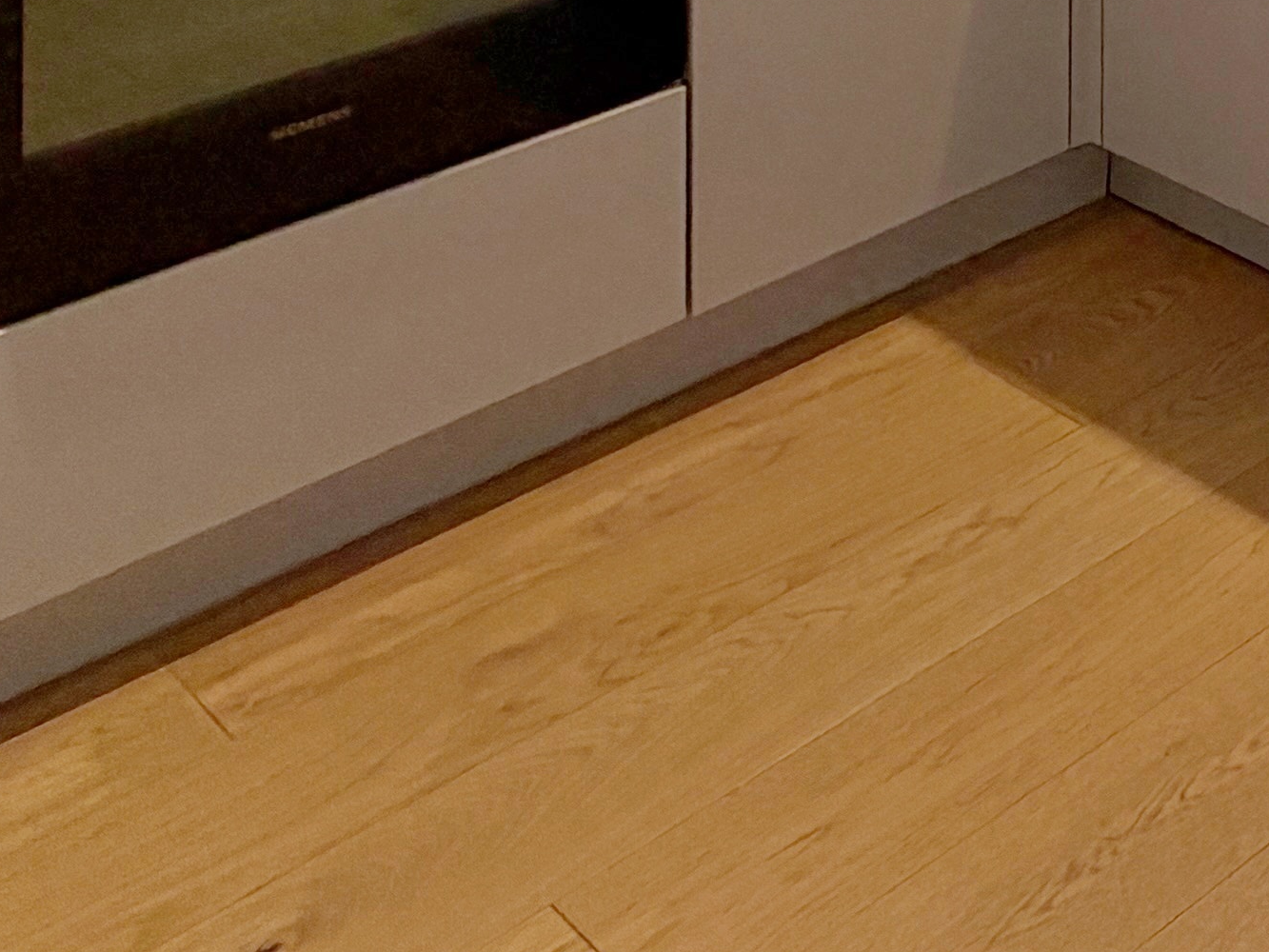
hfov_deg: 23.8
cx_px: 2005
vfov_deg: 17.7
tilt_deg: -0.7
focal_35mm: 60
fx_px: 2200
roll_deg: -0.2
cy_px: -915
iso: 40
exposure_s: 1/100
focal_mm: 2.22
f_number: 2.2
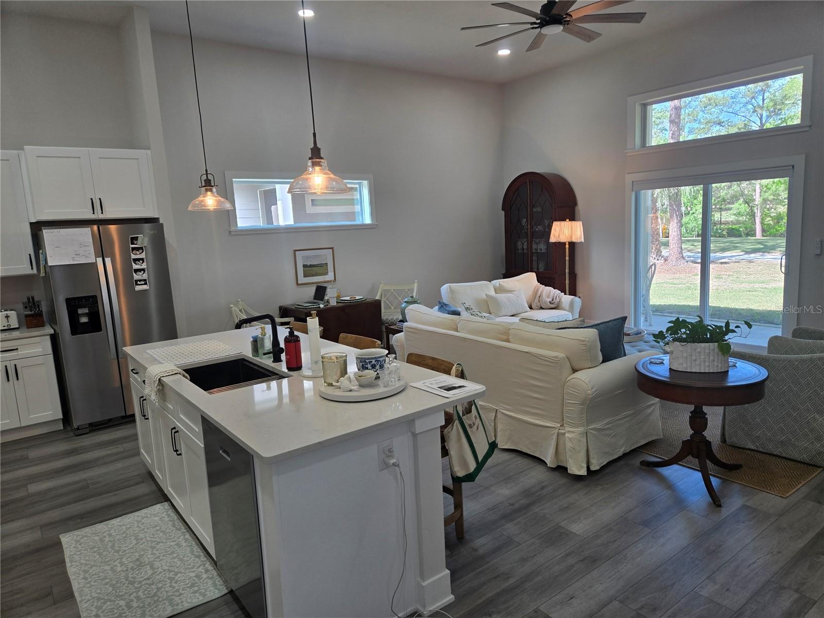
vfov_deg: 58.9
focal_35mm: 23
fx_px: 547
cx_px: 412
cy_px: 309
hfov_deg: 73.9
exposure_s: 1/120
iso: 64
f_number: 1.8
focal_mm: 5.4
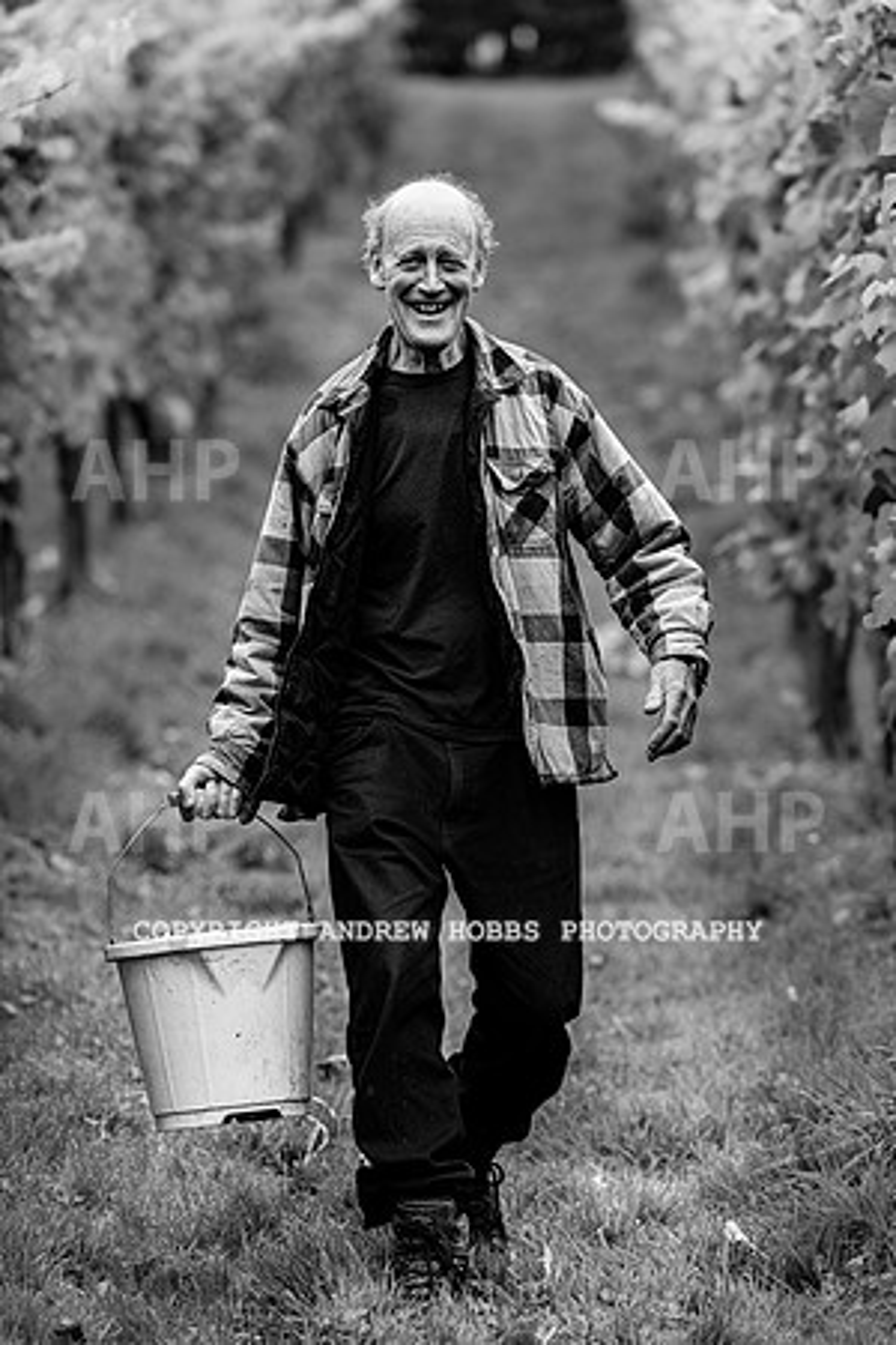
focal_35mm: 200
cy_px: 672
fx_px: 7466
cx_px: 448
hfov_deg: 6.9
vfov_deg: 10.3
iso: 720
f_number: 4
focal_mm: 200
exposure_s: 1/800
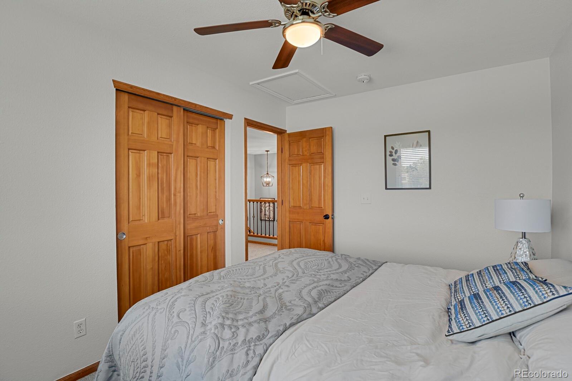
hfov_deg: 93.3
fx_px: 270
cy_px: 190
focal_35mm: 17
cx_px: 286
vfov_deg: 70.4
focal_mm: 17
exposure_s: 1/20
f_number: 8
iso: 10000
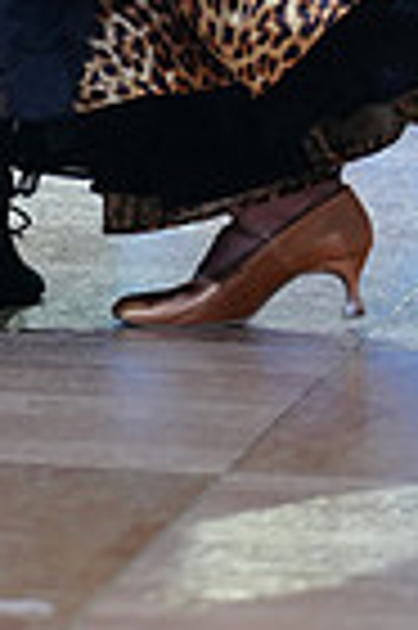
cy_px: -612
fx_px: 10353
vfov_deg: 3.5
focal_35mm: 593
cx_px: -115
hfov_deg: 2.3
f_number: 2.8
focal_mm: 143
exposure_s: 1/500
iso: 800
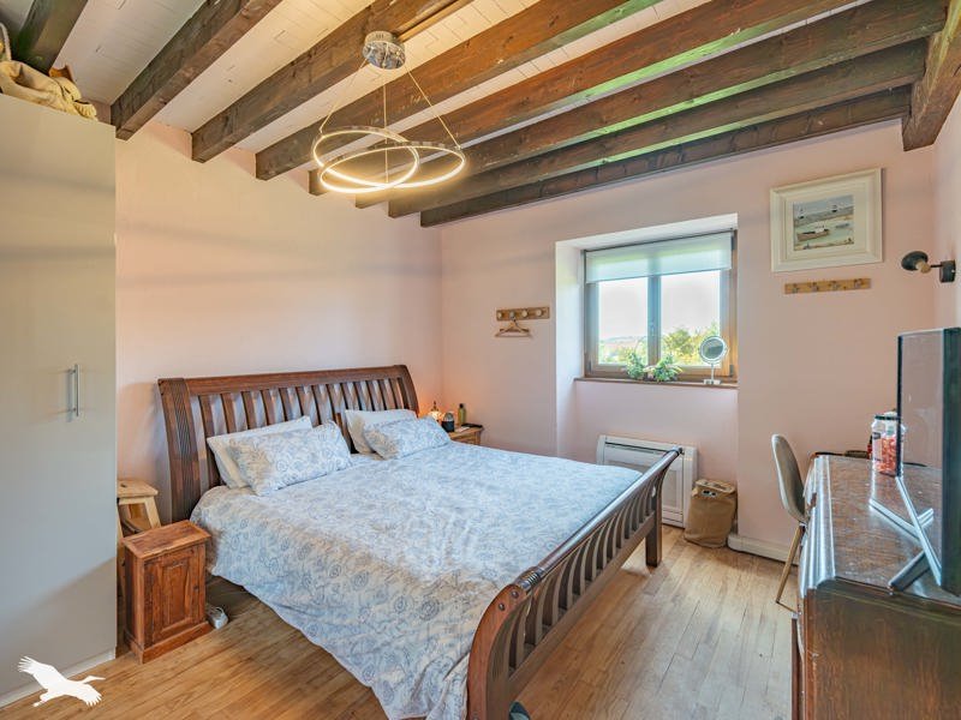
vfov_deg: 81.7
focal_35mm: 15
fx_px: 416
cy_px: 360
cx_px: 480
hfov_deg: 98.2
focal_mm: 19
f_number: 5.6
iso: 1000
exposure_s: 1/40
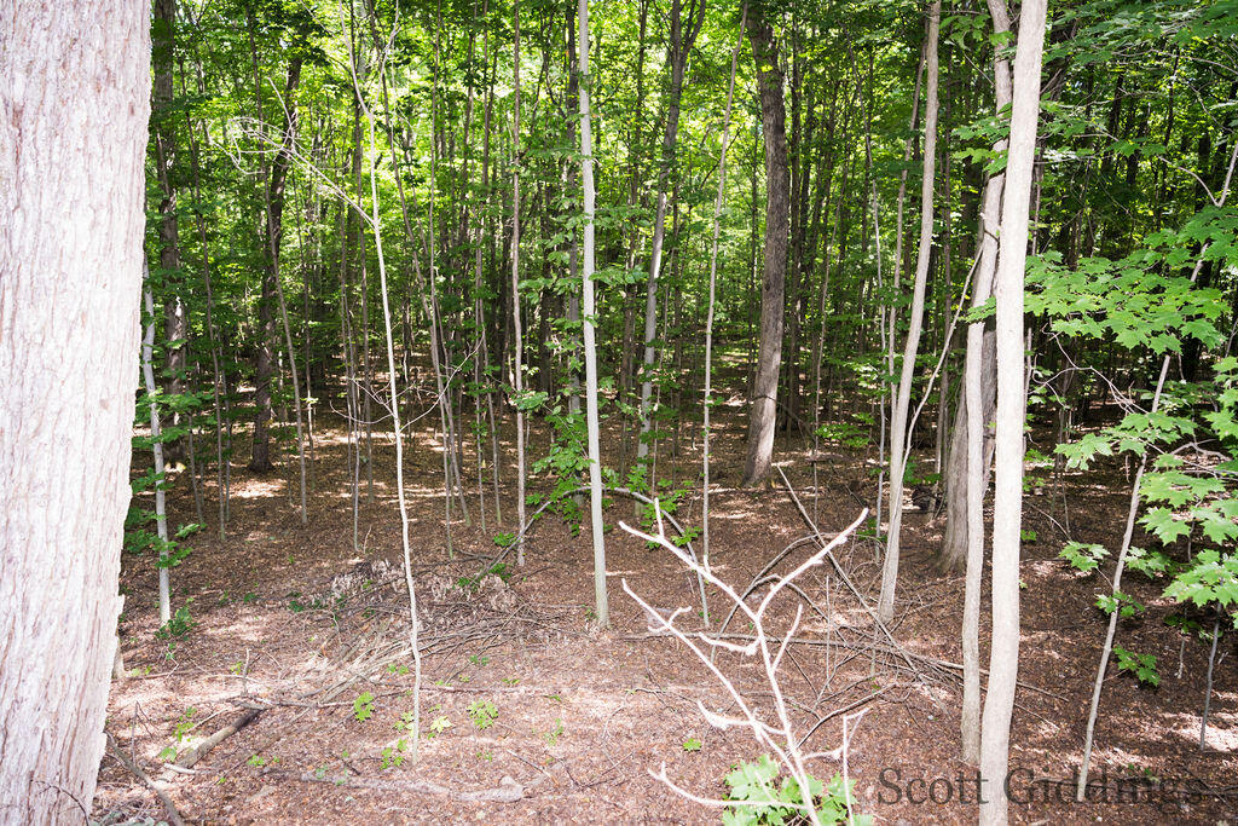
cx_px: 619
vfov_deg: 51.3
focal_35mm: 25
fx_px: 860
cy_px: 413
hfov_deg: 71.5
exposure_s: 1/160
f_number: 2.8
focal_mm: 25
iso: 640
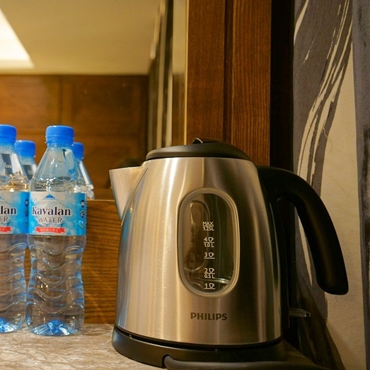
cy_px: 188
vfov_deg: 42.8
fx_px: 472
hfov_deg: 41.7
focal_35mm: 39
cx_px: 98
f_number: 5
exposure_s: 1/30
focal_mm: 30
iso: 1600
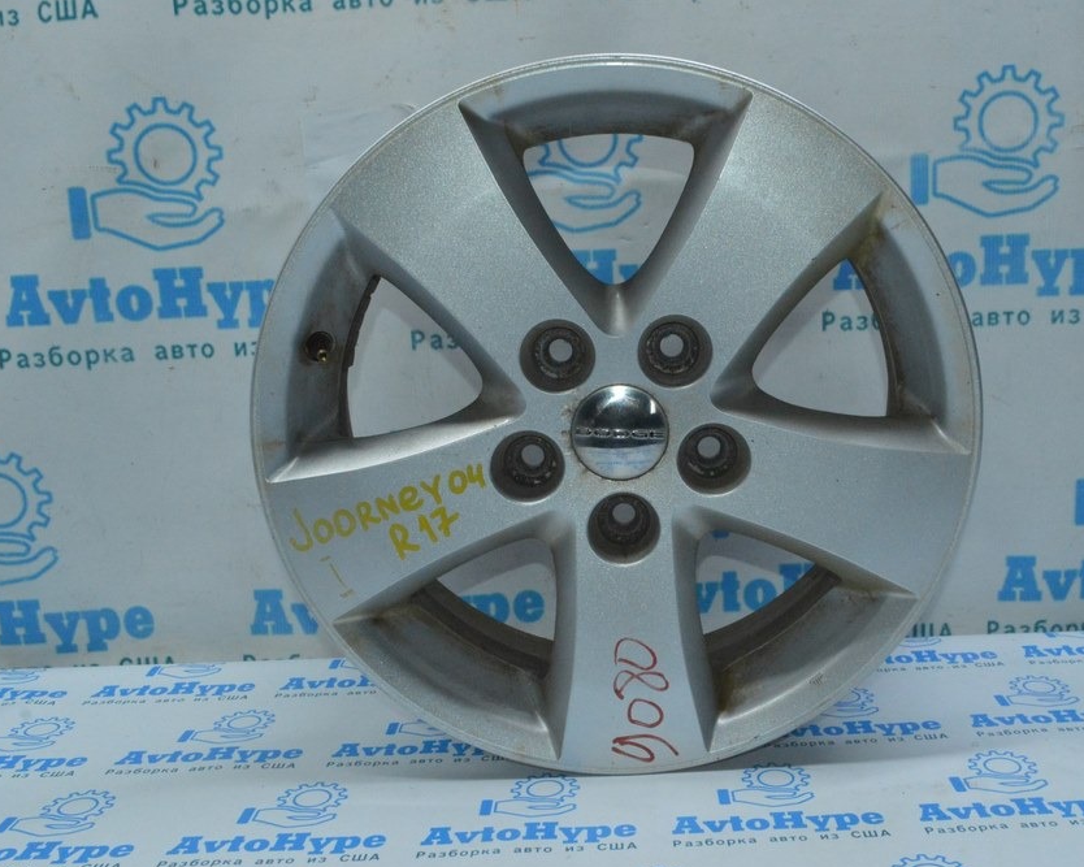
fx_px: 1219
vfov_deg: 39.1
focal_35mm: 38
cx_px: 629
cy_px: 441
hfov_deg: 47.8
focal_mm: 22
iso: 4000
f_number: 16
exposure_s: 1/80
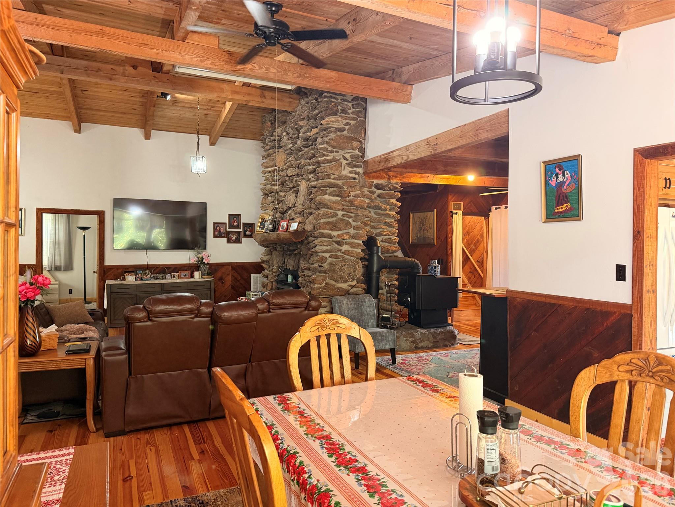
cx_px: 338
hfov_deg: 71.6
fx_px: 468
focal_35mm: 24
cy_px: 254
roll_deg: -0.7
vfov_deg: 56.8
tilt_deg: -0.4
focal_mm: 6.76
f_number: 1.78
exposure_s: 1/60
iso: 400
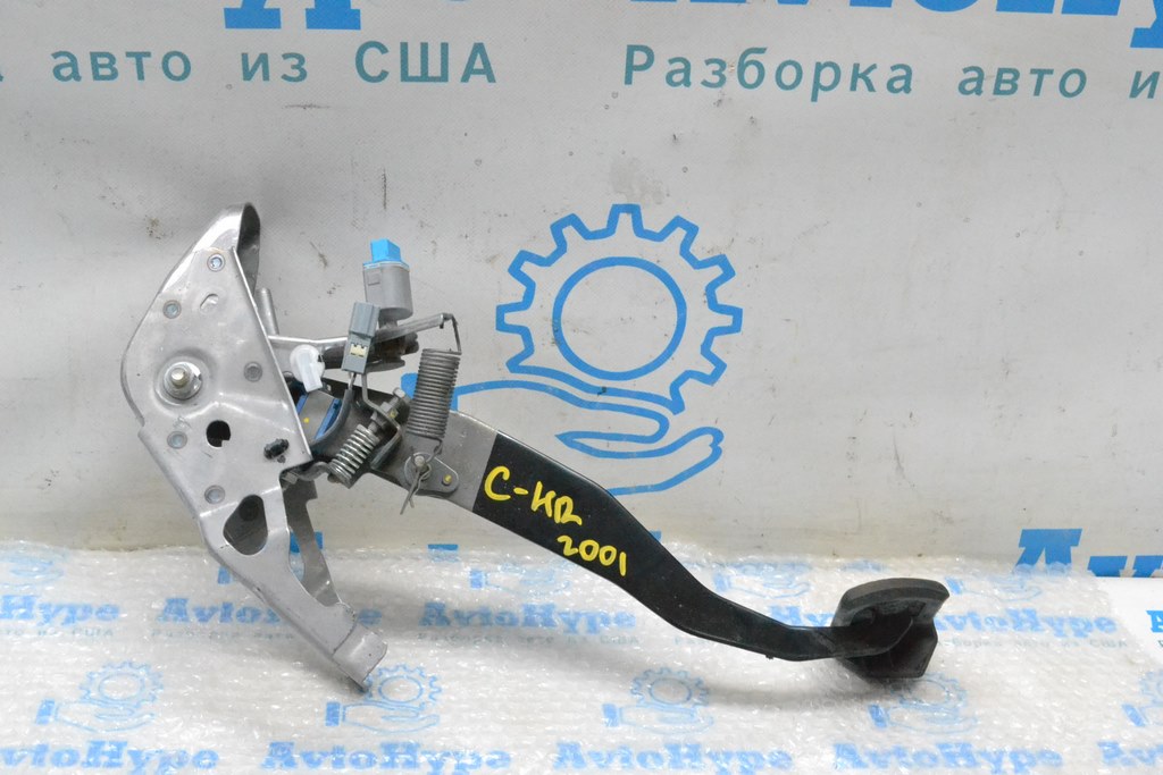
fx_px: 1551
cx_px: 582
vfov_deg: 28.1
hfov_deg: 41.1
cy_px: 388
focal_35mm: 48
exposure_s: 1/100
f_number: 11
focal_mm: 32
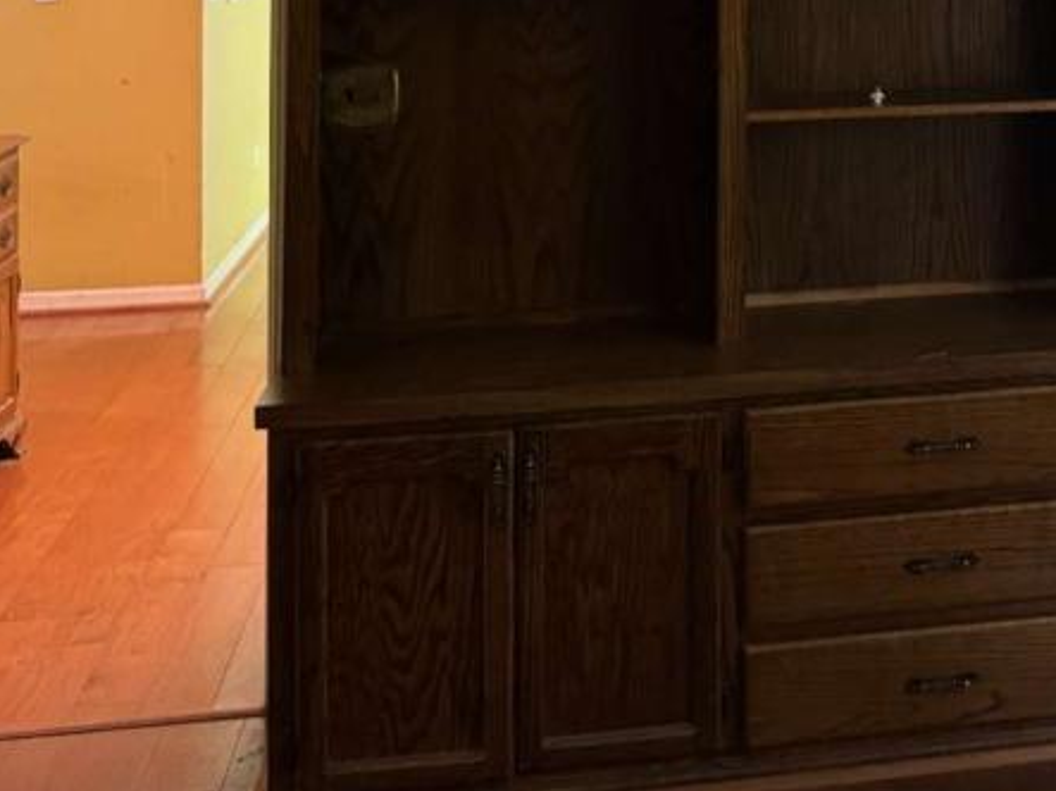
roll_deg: -0.3
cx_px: 1085
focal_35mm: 65
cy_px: -193
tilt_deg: +1.2
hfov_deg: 27.9
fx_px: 1982
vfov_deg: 20.8
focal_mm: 6.76
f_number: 1.78
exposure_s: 1/40
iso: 640
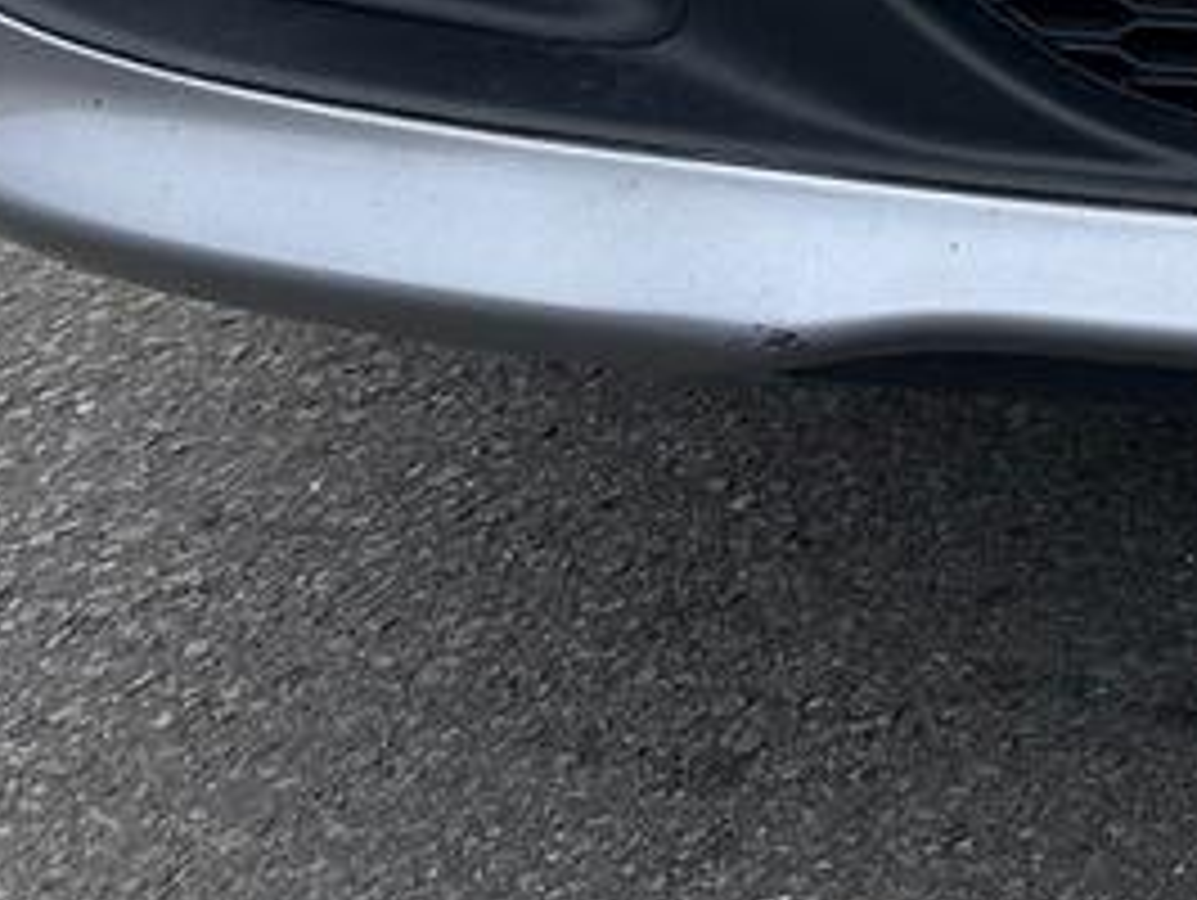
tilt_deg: -6.5
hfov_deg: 13.6
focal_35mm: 125
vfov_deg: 10.8
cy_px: -909
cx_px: 2344
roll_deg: -1.4
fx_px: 4326
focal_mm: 5.7
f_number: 1.5
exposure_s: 1/2571
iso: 50
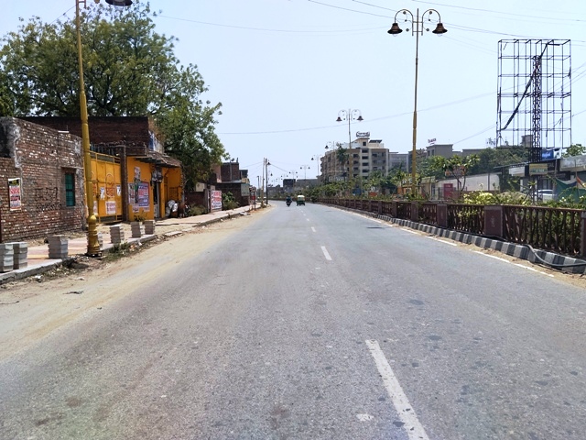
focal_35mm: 29
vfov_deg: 48.2
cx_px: 293
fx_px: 491
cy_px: 220
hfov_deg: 61.7
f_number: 1.8
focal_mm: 4.22
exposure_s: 1/1380
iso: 50
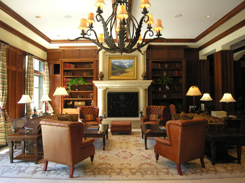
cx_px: 122
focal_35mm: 26
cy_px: 92
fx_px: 184
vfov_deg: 53.1
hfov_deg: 67.3
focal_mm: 6.5
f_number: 2.6
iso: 104
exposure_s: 1/28.5
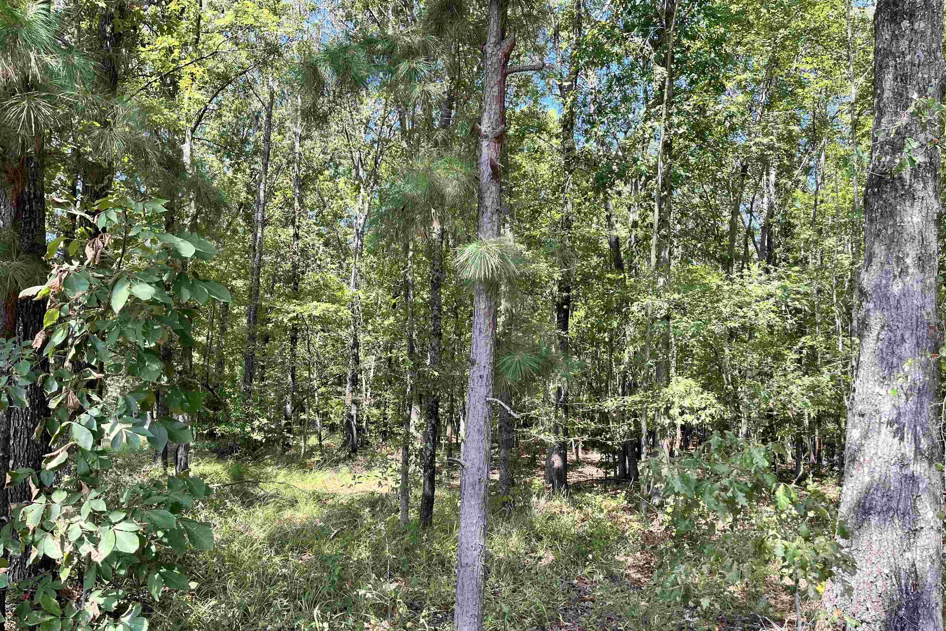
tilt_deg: +3.9
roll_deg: -0.9
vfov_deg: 46.3
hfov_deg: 65.5
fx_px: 736
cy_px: 356
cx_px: 484
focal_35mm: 28
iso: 50
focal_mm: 5.1
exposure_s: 1/384
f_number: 1.6
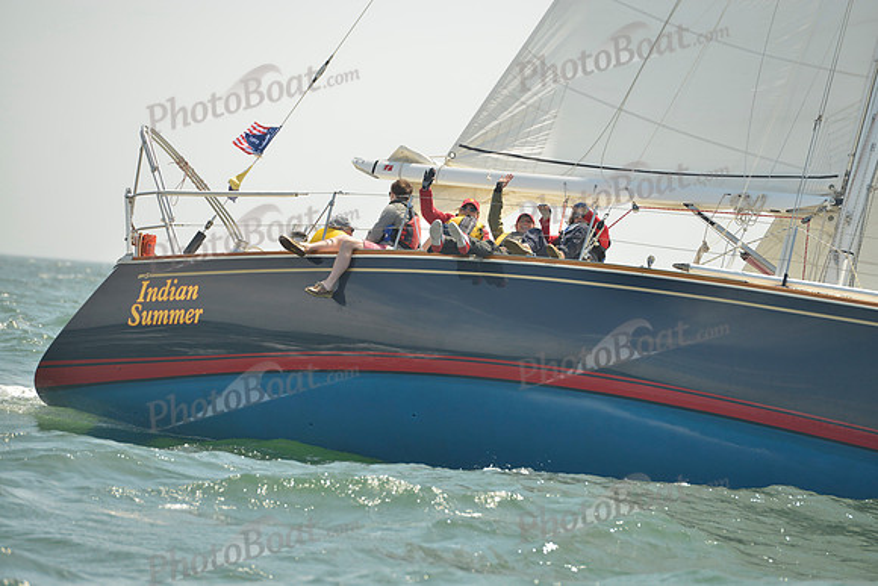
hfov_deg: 10.3
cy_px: 293
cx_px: 439
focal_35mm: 200
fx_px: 4879
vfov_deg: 6.9
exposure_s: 1/1250
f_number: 5.6
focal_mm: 200
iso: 200
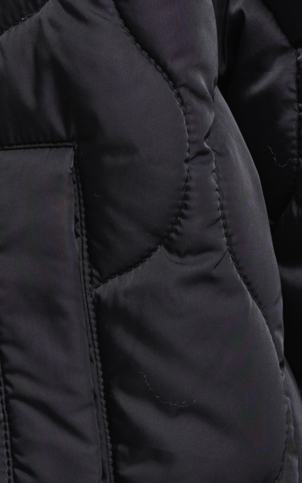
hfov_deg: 4.5
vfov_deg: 7.2
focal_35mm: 291
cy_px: 74
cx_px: 152
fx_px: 3833
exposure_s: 1/160
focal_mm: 110
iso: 125
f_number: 8
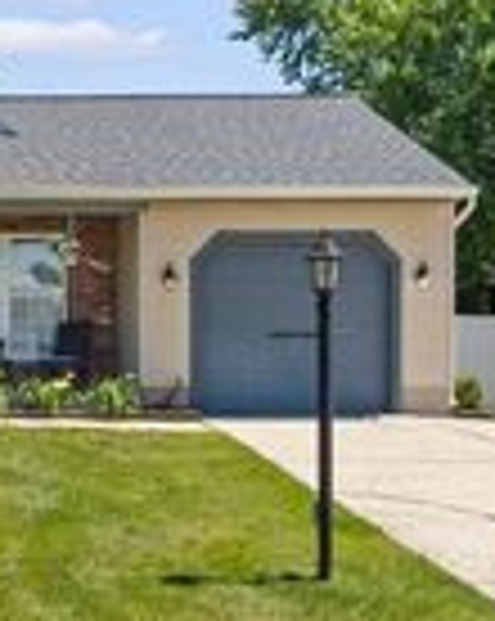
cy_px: 254
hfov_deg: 27.3
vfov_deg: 36.6
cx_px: -40
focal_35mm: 51
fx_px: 936
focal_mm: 10
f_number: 9
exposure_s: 1/200
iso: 160
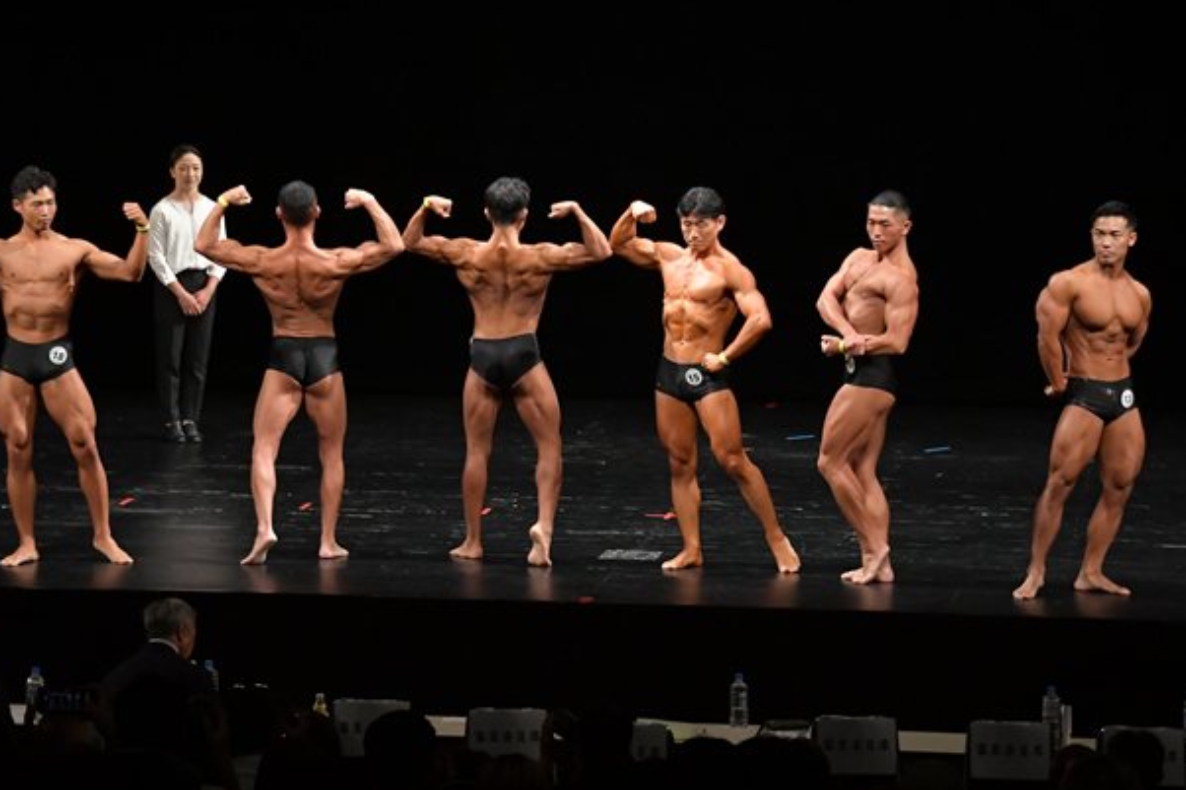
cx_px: 545
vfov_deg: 9.9
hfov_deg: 14.8
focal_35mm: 139
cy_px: 317
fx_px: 4578
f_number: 5.6
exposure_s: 1/400
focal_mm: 72
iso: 3200
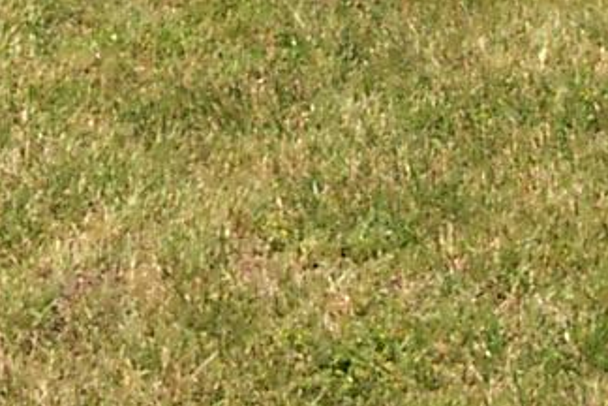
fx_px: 3563
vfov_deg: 6.3
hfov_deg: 9.7
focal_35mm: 211
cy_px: -408
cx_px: 229
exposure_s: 1/700
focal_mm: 8
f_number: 4.8
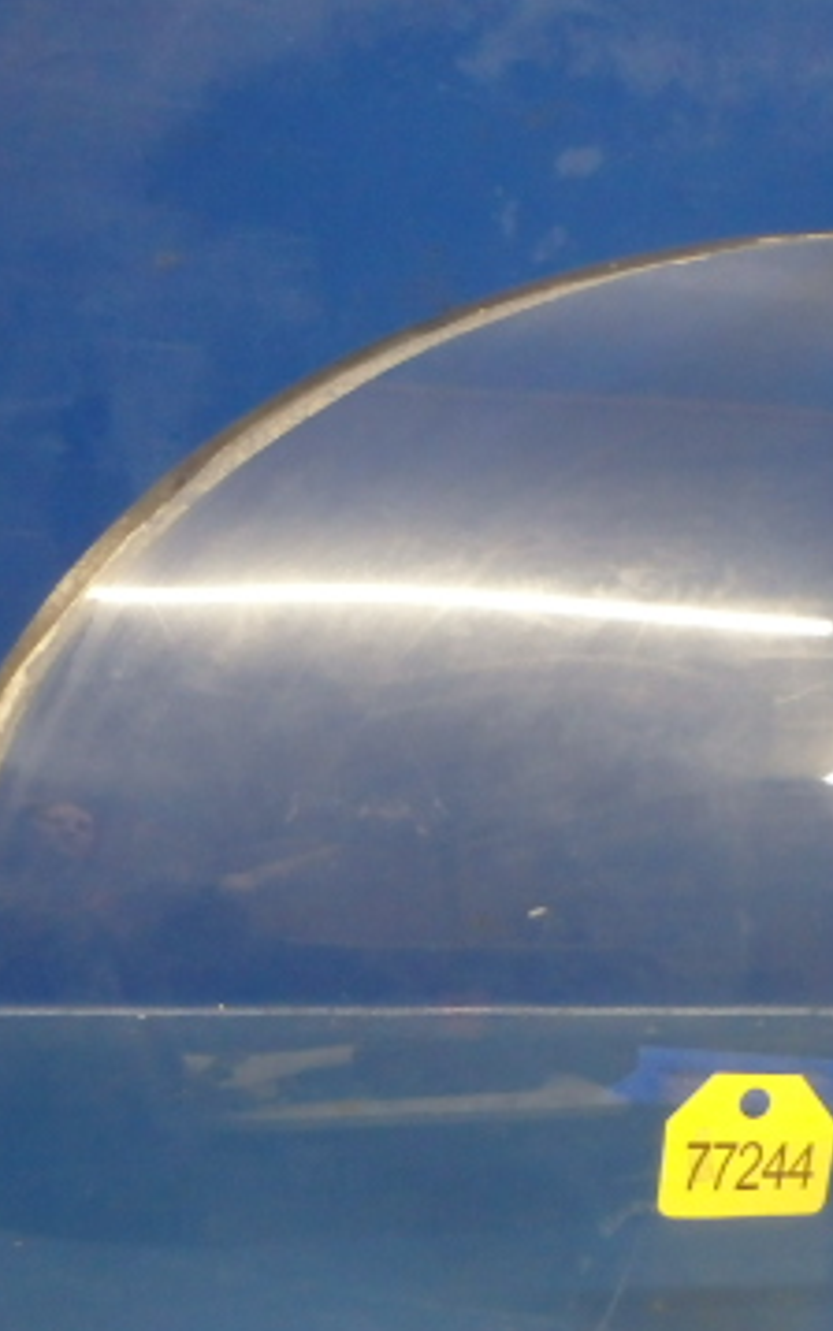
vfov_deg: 38.0
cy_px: 822
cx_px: 718
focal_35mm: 53
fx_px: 1924
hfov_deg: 23.9
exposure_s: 1/30
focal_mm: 5
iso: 640
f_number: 3.9
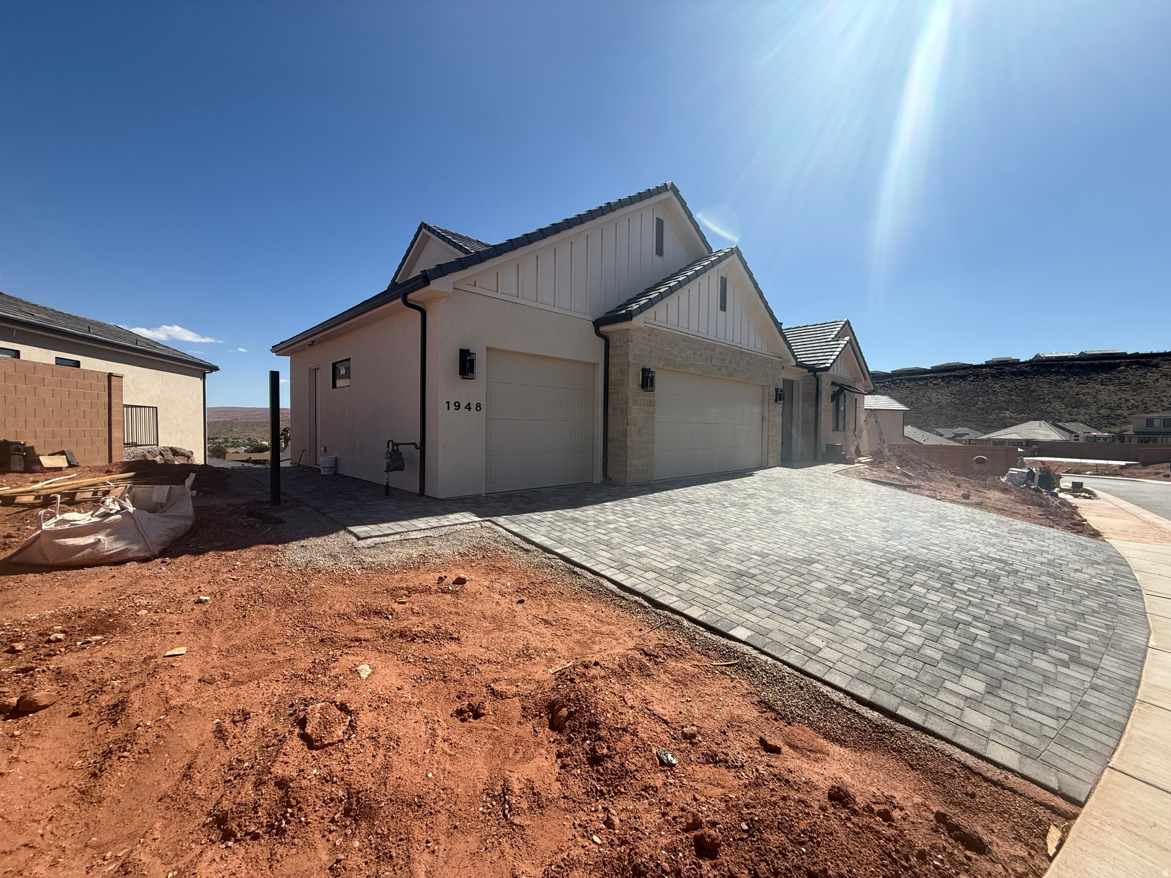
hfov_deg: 102.1
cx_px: 586
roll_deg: -0.8
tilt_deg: -0.5
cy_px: 439
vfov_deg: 85.7
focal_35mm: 14
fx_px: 474
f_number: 2.2
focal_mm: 2.22
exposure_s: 1/1848
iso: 50
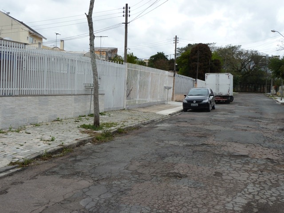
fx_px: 345
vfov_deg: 34.3
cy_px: 106
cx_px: 142
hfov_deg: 44.8
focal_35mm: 42
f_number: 4
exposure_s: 1/250
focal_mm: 6.9
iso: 80
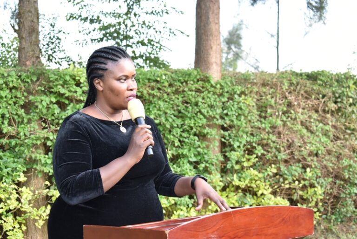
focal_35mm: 75
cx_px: 178
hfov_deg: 27.0
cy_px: 120
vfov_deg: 18.2
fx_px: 744
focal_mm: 50
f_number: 5.6
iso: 500
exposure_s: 1/100
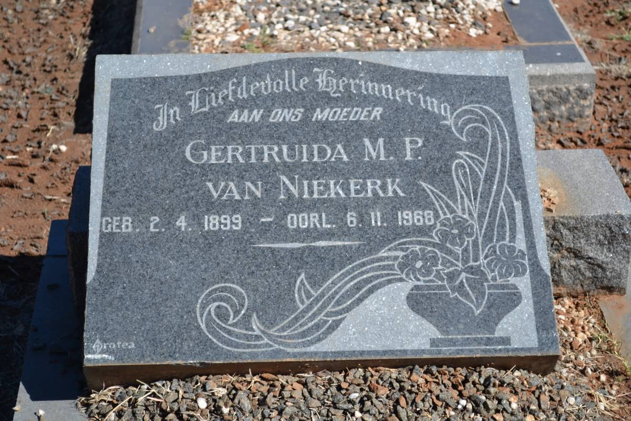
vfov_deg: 16.6
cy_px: 210
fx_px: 1446
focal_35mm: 82
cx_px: 316
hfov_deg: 24.6
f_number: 5.6
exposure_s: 1/125
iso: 125
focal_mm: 55
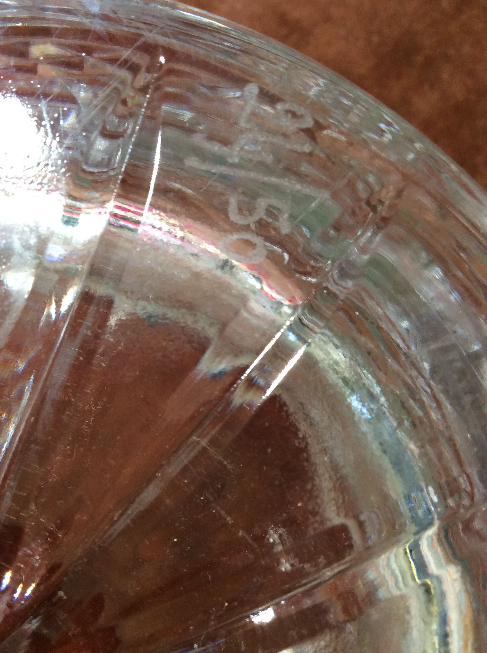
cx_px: 244
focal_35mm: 32
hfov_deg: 44.1
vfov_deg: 56.9
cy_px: 326
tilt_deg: -84.3
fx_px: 602
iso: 80
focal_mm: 3.3
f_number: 2.4
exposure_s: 1/25
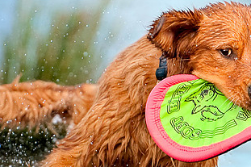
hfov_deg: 5.5
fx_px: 2599
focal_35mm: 373
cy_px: 92
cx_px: 165
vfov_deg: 3.7
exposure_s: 1/1500
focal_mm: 200
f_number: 2.8
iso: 1250
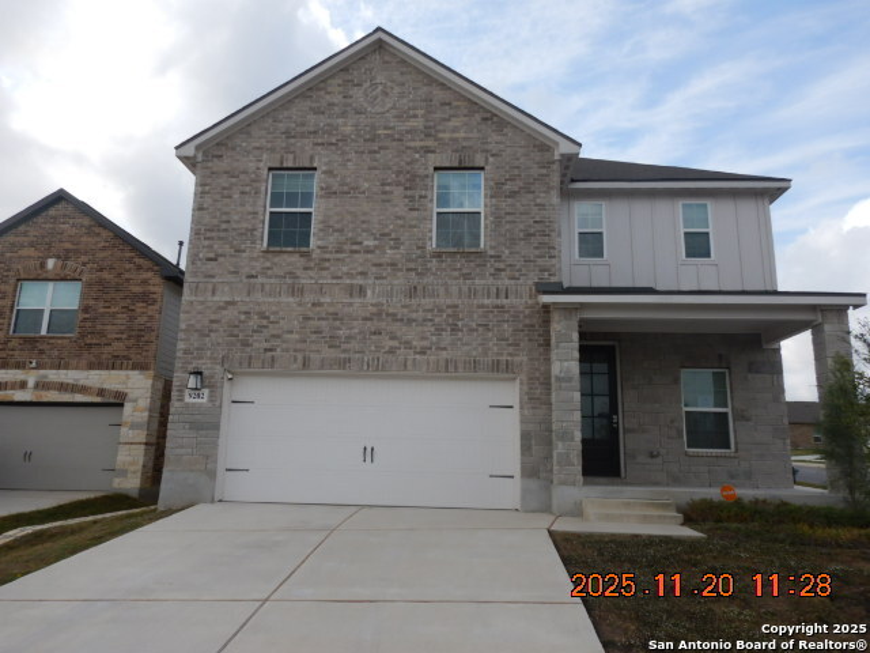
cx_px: 435
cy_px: 326
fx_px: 603
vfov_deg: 56.8
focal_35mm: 24
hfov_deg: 71.6
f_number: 4.1
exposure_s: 1/800
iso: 125
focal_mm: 4.3
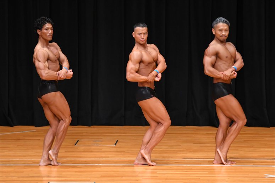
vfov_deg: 5.1
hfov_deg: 7.6
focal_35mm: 270
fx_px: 2062
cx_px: 138
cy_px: 92
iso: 4000
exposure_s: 1/400
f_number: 5.6
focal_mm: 180
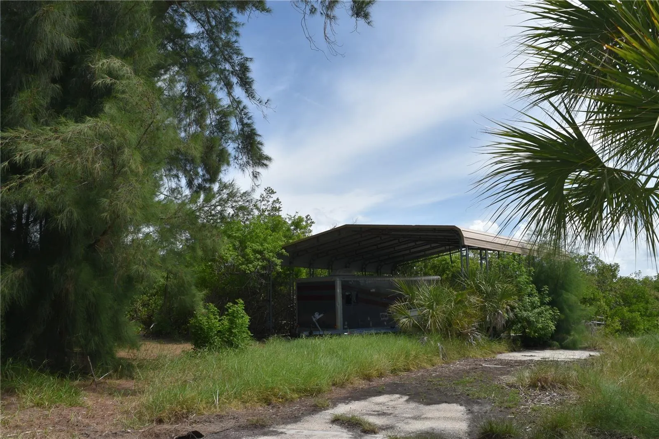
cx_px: 330
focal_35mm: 27
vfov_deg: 47.9
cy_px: 220
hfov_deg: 67.4
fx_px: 494
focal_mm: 18
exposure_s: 1/200
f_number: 10
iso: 100
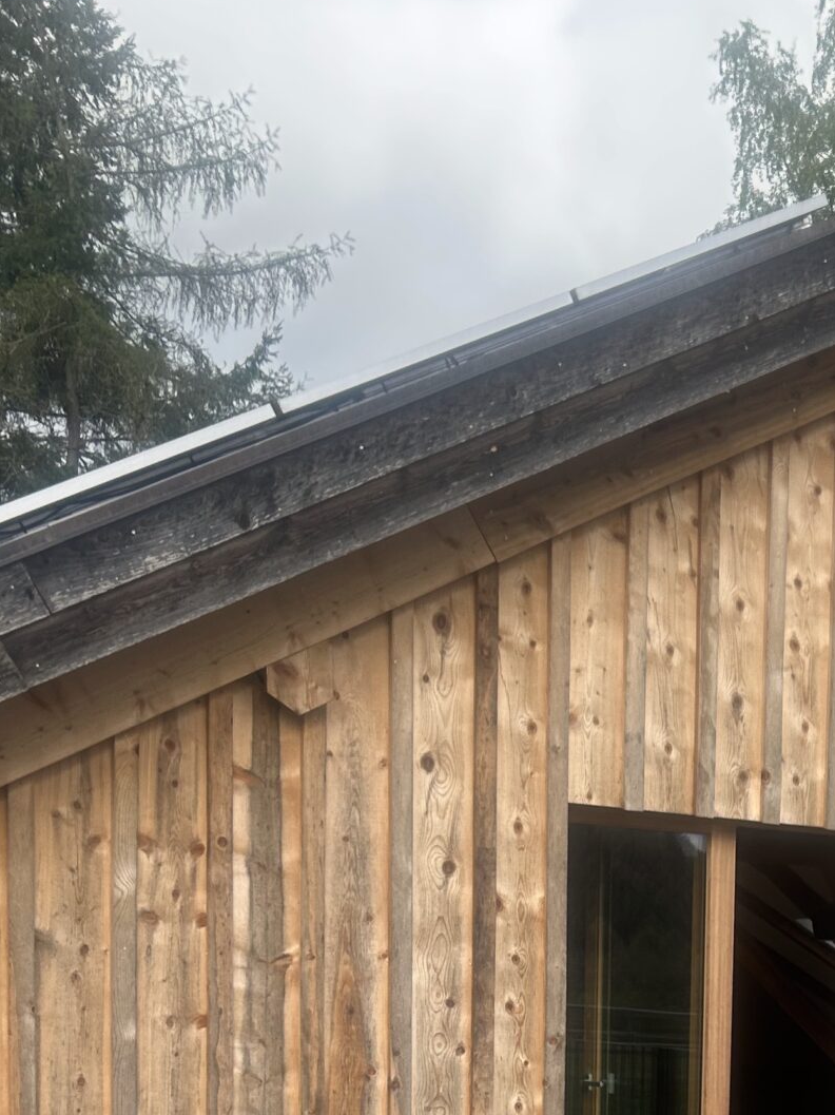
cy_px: 1216
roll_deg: -3.5
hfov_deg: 22.0
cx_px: 926
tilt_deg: -7.2
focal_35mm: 63
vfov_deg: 28.1
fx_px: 2027
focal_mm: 5.7
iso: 50
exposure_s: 1/1808
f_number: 1.5
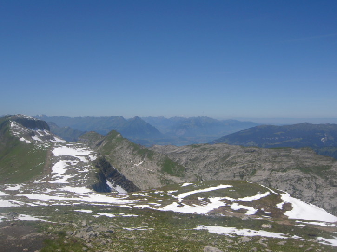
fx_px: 331
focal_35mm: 34
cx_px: 168
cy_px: 126
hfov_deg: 54.0
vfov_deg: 41.8
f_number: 4.7
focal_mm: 5.6
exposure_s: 1/640
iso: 50
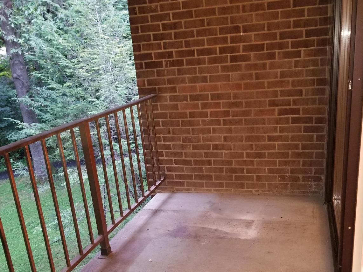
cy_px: 173
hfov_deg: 52.6
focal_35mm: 35
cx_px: 183
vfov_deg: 40.4
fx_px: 367
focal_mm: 4.3
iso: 125
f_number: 1.7
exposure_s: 1/10
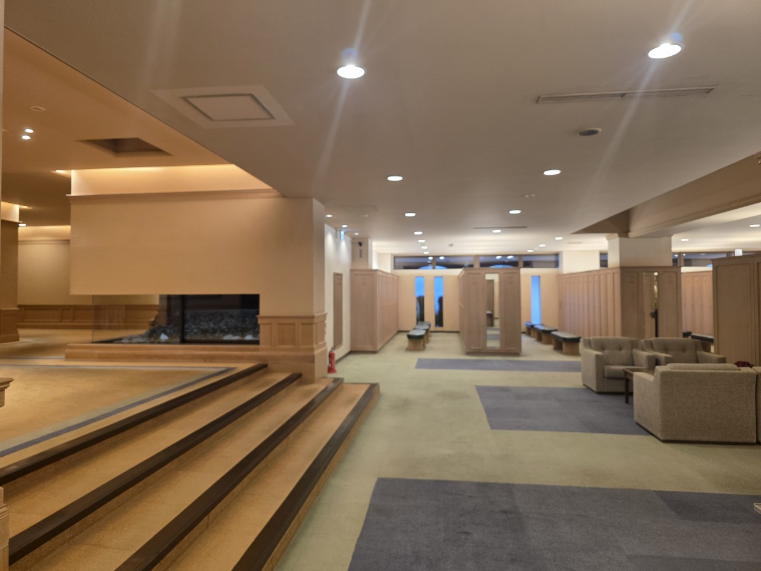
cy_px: 286
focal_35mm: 23
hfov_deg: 73.9
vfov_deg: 58.9
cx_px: 380
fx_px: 506
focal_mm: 6.3
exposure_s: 1/120
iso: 250
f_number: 1.7
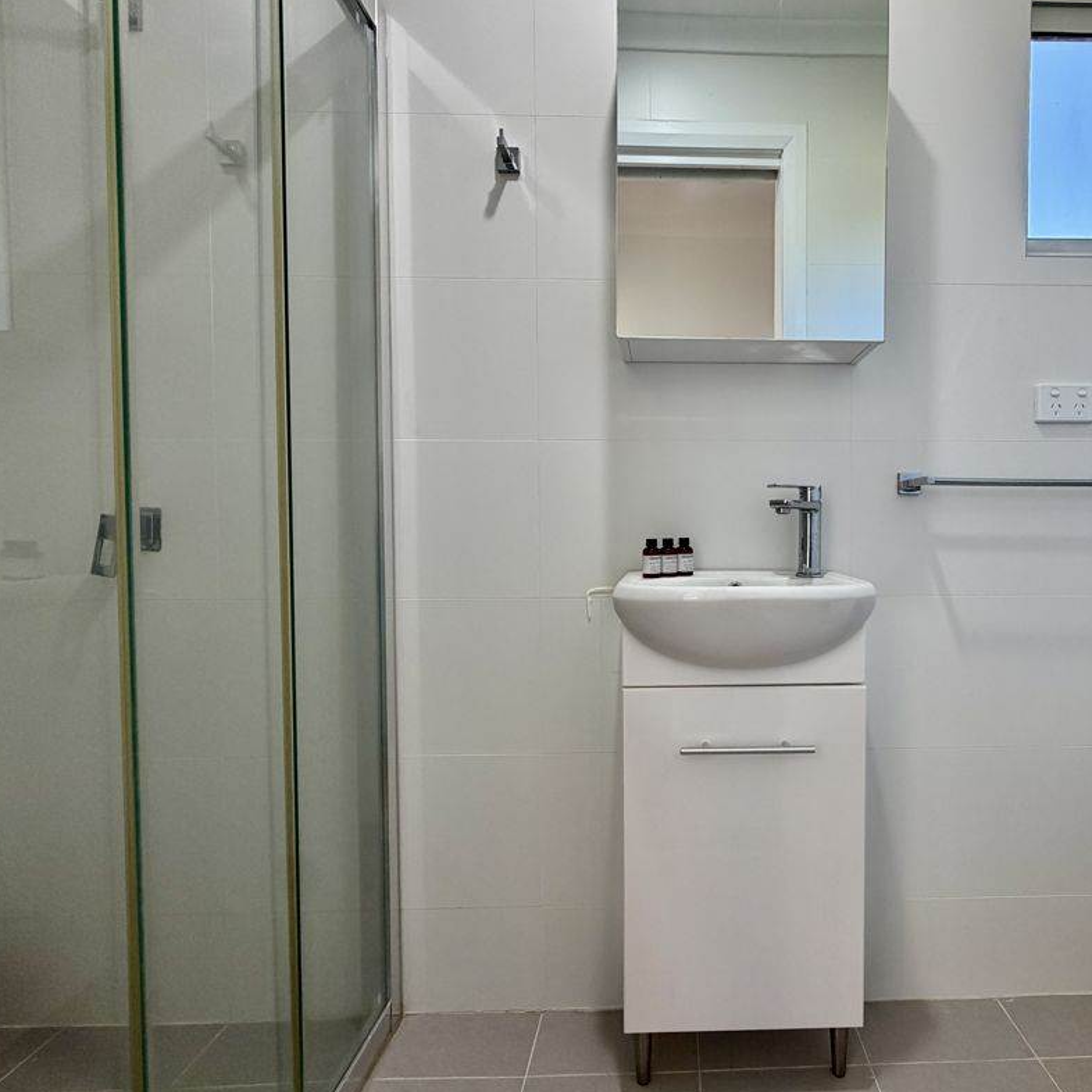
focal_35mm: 17
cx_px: 689
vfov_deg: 84.0
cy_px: 550
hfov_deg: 82.2
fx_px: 607
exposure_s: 1/100
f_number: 2.2
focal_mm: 2.22
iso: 125
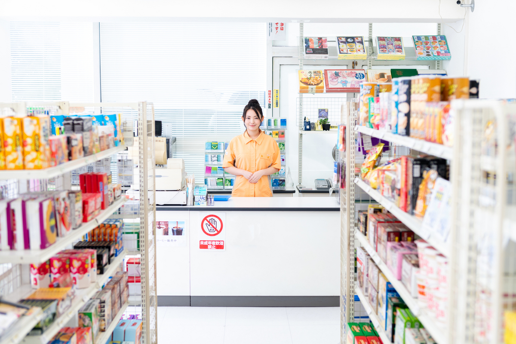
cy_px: 172
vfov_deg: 27.0
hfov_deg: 39.6
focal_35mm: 50
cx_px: 258
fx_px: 717
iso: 250
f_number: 3.5
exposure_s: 1/250
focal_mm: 50
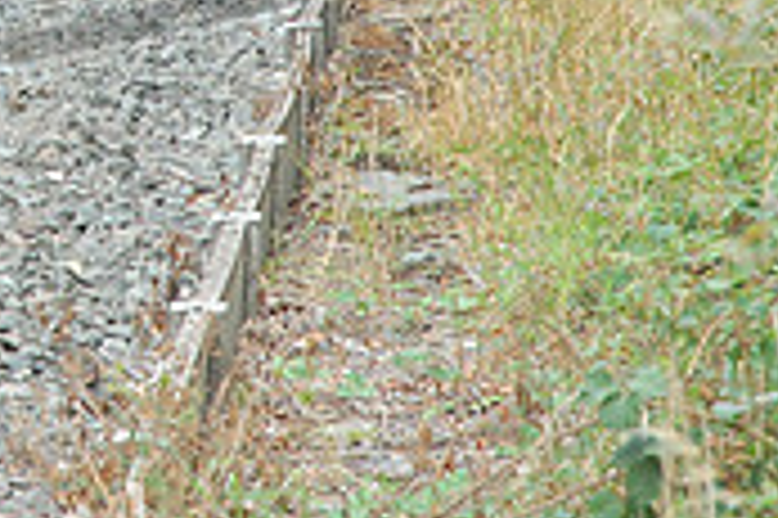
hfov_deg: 6.6
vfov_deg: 4.4
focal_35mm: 311
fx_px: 6715
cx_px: -315
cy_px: -288
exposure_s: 1/200
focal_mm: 62
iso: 400
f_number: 4.5
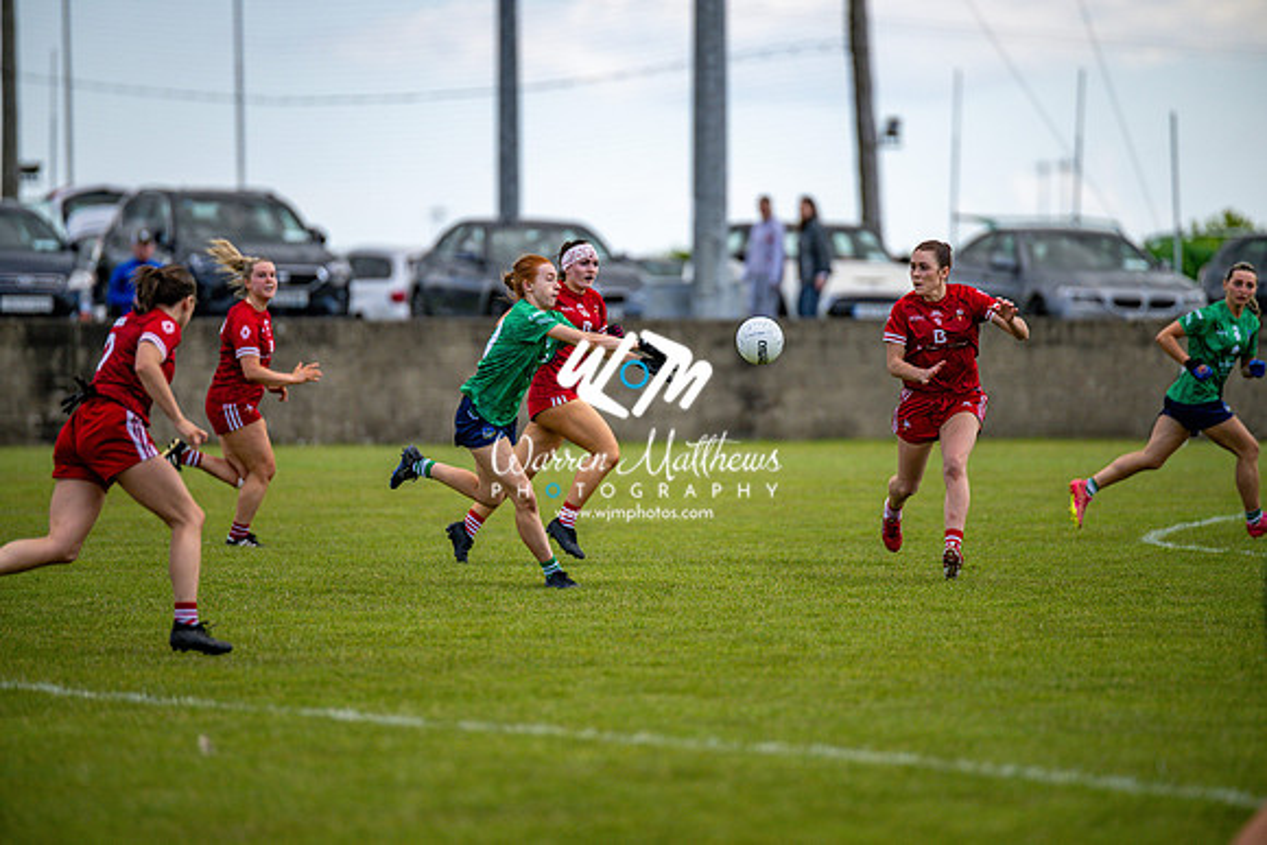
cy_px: 422
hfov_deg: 6.9
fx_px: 10560
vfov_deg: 4.6
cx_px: 634
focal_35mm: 300
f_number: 2.8
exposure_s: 1/6400
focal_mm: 300
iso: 200
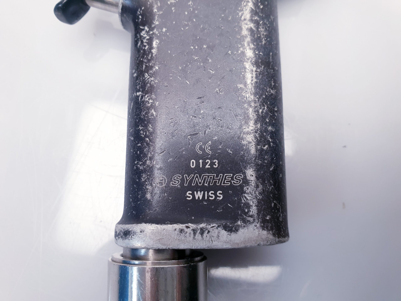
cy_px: 150
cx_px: 200
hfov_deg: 67.3
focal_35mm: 26
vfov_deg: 53.1
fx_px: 301
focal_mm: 4.3
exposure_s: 1/50
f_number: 2.4
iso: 80
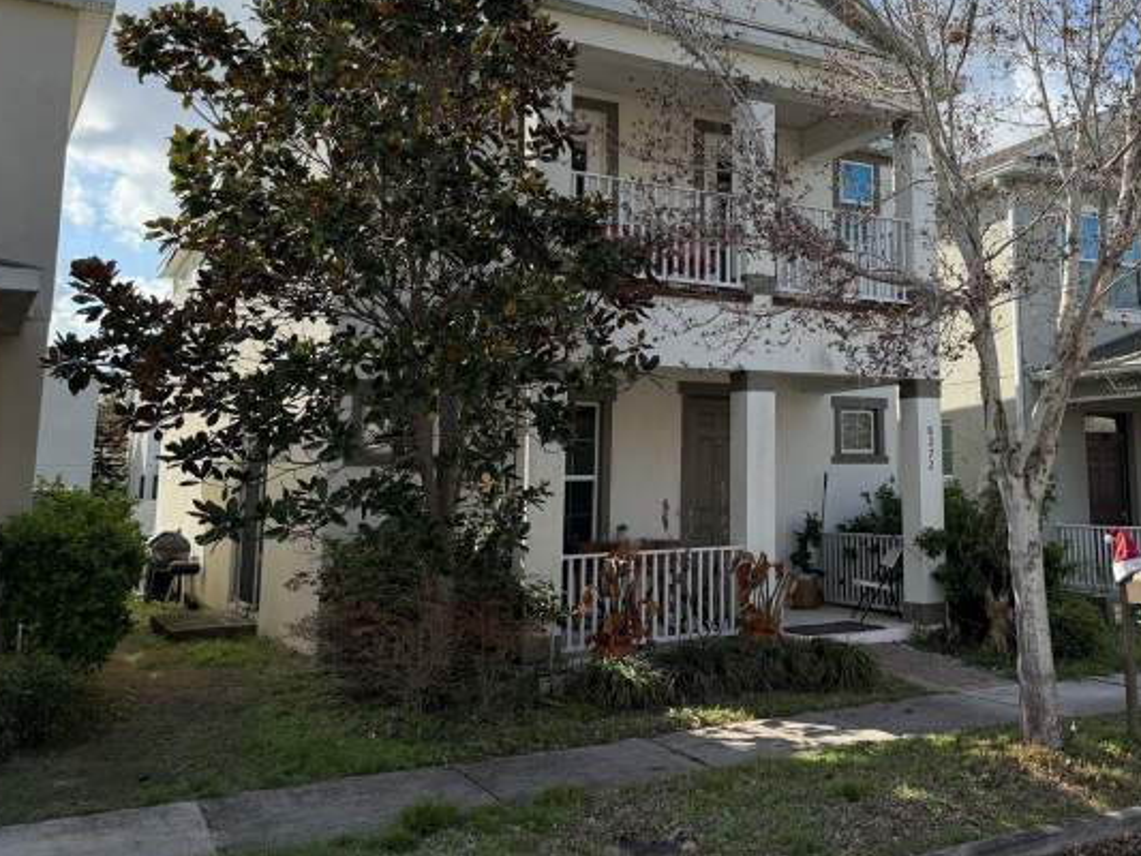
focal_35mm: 36
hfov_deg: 49.7
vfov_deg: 39.2
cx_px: 824
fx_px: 1187
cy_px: 285
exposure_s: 1/4975
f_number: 1.78
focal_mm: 6.76
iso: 100
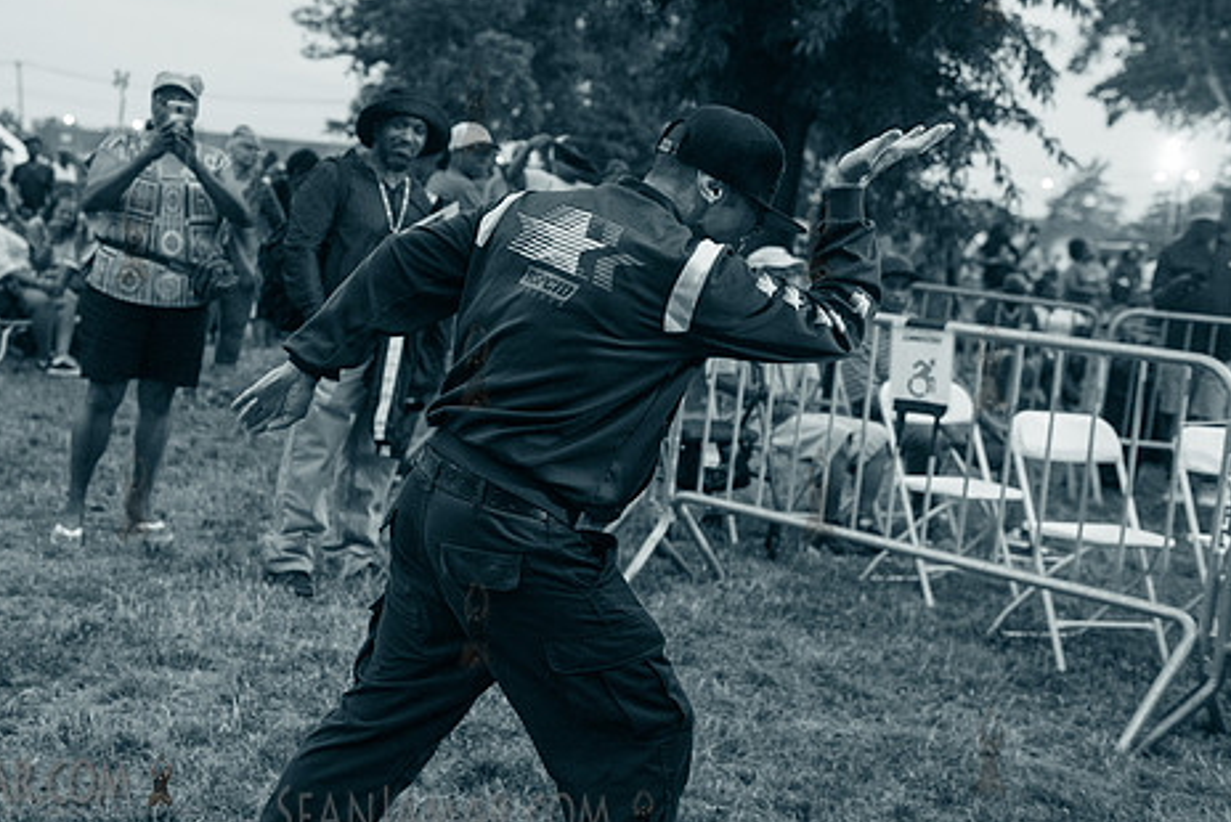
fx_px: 1711
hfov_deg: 39.4
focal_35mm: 50
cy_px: 365
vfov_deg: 27.0
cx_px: 475
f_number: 3.5
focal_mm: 40
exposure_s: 1/200
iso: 4000
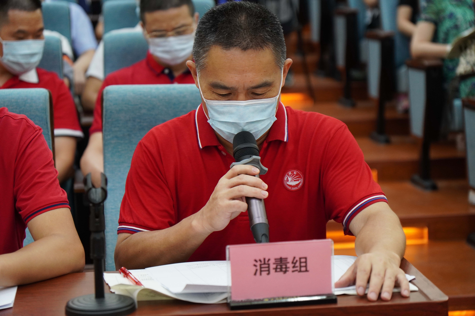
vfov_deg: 14.3
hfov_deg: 21.2
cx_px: 238
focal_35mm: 96
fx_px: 1267
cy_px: 158
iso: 1000
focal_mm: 64
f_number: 2.8
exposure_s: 1/125
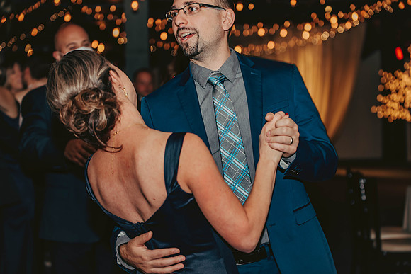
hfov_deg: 28.8
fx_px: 799
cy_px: 137
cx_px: 206
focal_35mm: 70
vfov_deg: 19.5
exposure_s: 1/80
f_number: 3.2
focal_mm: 70
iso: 500
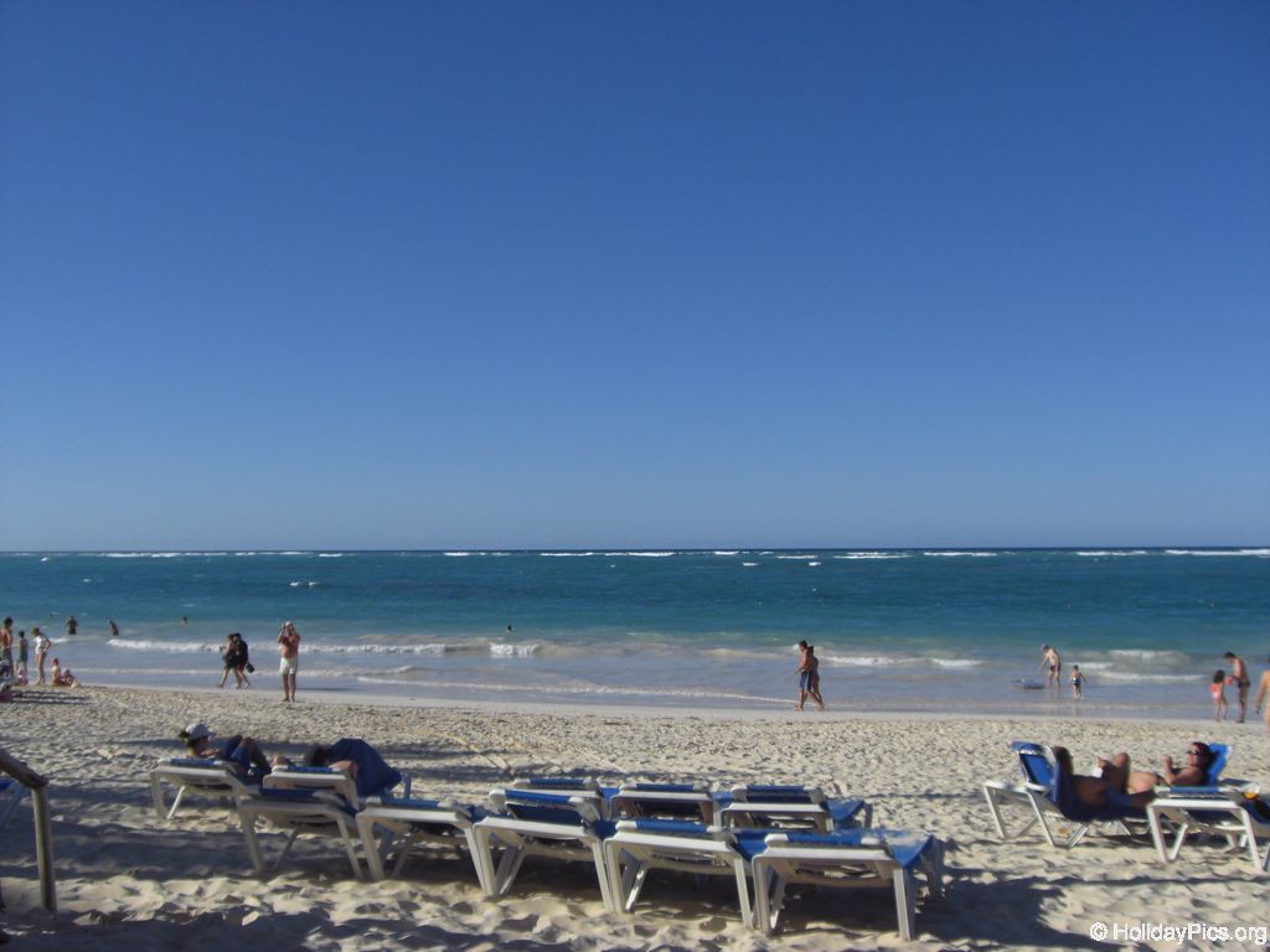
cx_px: 635
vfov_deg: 37.7
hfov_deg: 49.0
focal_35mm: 38
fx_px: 1394
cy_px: 476
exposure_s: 1/250
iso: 64
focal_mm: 6.2
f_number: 8
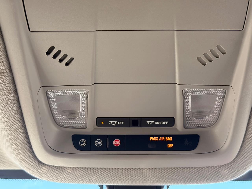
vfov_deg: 30.3
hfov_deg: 39.7
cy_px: 94
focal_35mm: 48
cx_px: 126
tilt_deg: +46.1
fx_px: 349
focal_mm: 6.76
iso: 125
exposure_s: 1/242
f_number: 1.78
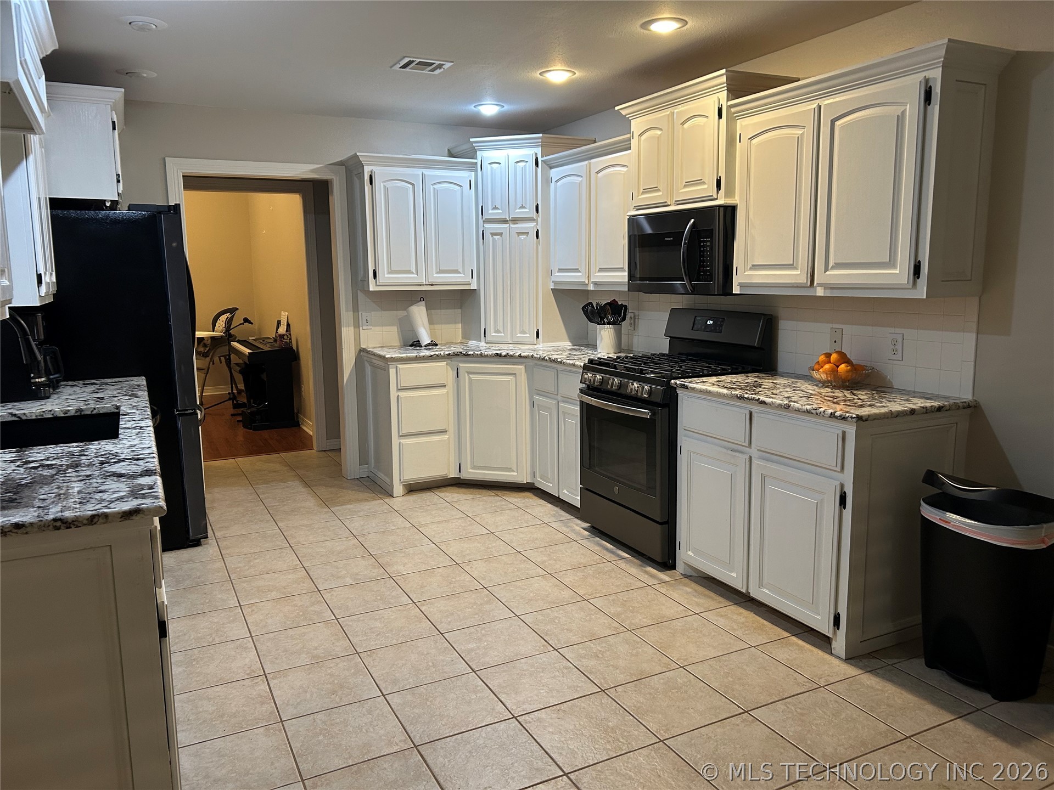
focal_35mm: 26
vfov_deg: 53.1
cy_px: 395
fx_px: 792
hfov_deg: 67.3
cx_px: 527
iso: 160
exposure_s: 1/60
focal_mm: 5.7
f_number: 1.5
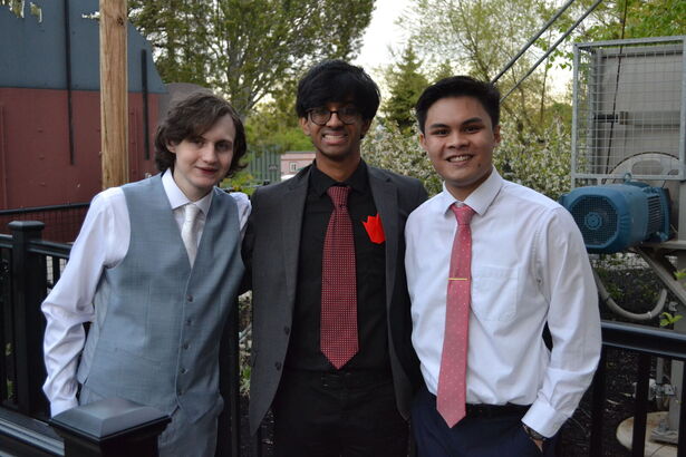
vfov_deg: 31.9
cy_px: 228
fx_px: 800
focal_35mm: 42
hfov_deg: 46.4
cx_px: 343
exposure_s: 1/500
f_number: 4.5
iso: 1400
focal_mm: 28
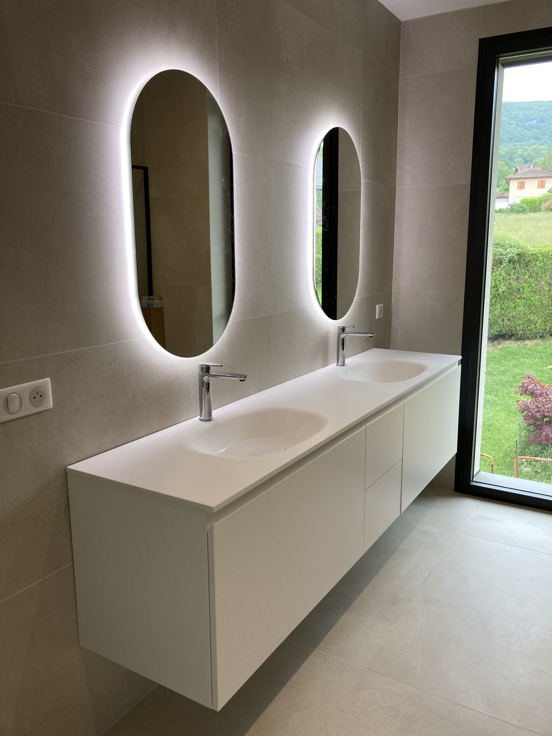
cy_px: 368
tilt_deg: -9.1
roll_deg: -0.5
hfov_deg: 49.7
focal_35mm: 28
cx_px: 276
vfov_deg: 63.4
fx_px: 595
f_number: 1.8
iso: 40
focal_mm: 3.99
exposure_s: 1/100
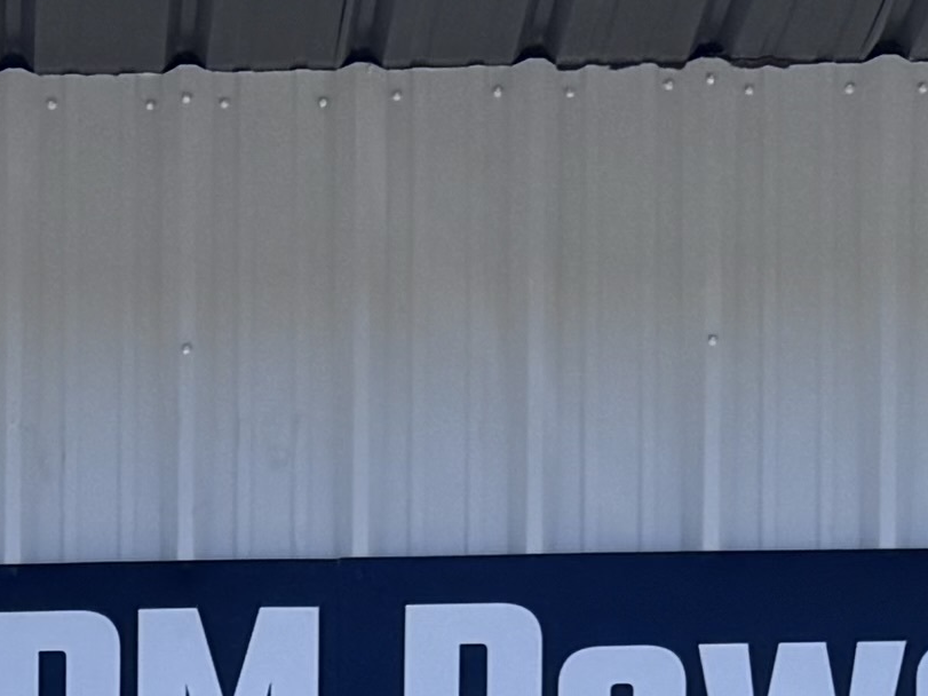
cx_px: -271
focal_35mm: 169
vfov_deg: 7.4
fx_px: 4530
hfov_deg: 11.4
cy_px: 2306
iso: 80
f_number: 1.78
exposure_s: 1/4950
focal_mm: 6.76
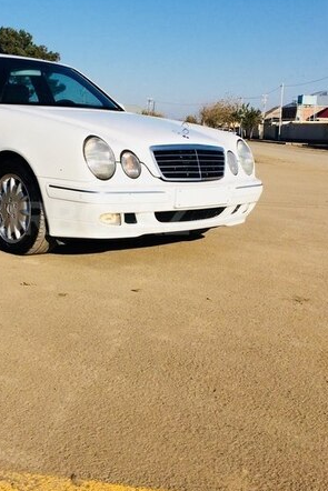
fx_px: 614
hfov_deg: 29.3
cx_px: 76
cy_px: 218
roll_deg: -0.8
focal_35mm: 45
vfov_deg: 43.5
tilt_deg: -7.9
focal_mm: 4.15
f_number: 2.2
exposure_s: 1/3731
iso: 32
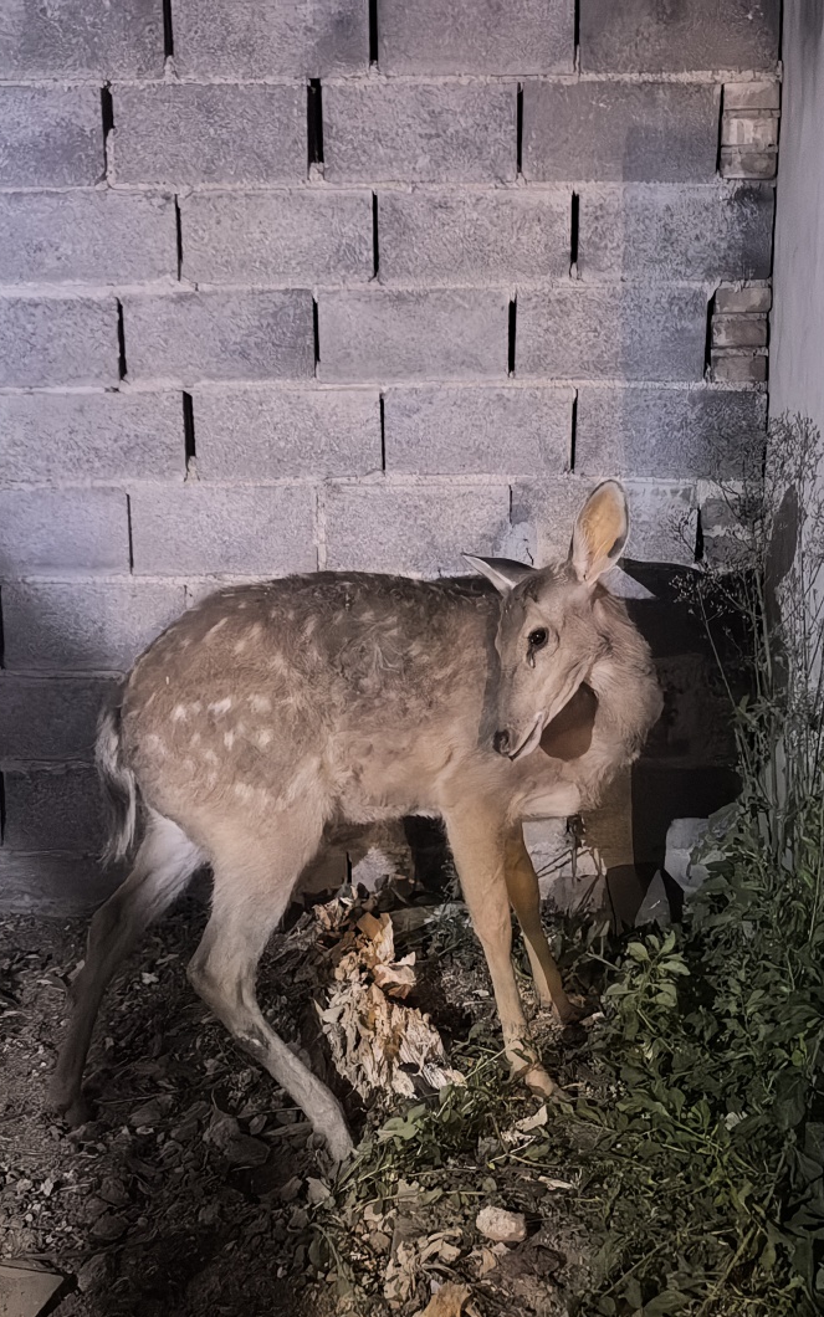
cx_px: 439
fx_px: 1724
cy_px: 662
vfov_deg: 41.8
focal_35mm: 48
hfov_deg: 26.9
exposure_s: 1/12.5
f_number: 1.4
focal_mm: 5.75
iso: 12800
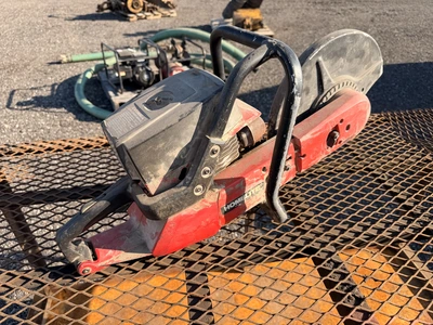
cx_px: 216
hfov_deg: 71.6
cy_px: 162
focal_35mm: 24
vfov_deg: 56.8
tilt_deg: -35.2
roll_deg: +1.3
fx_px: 300
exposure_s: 1/1585
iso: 80
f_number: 1.78
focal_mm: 6.76
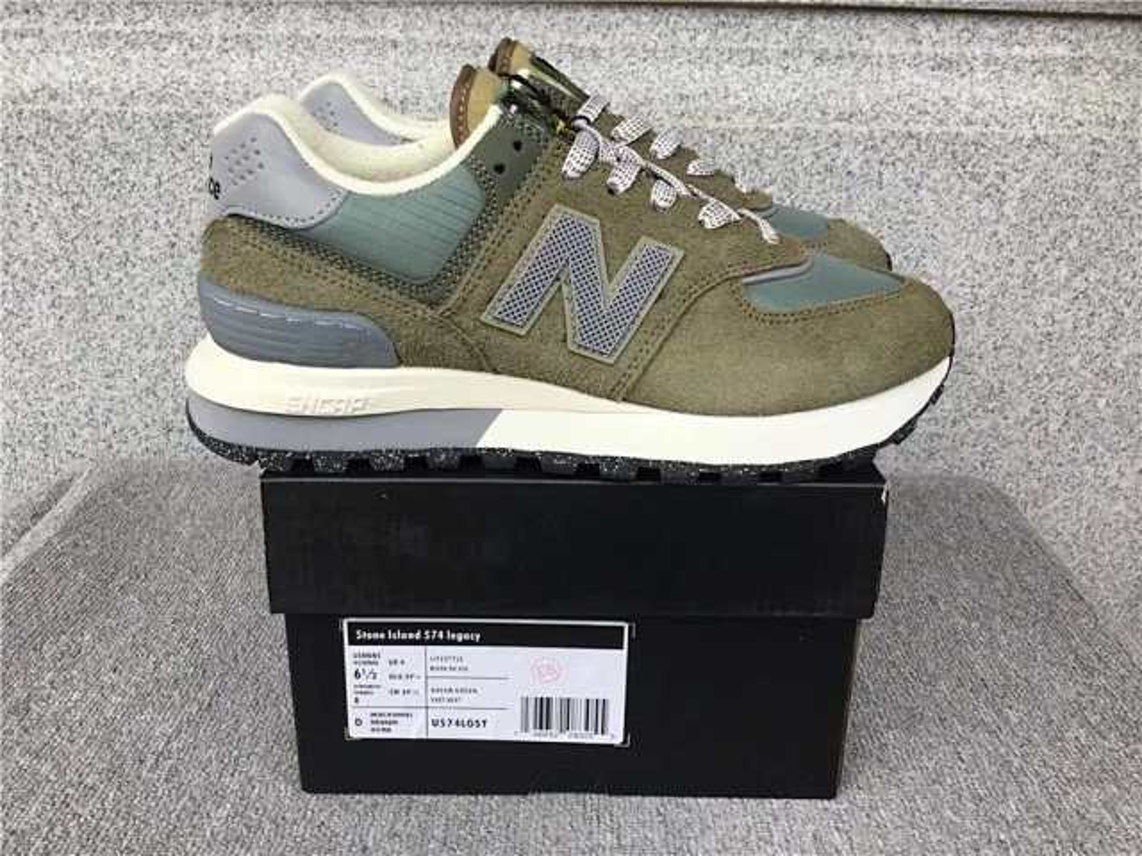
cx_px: 571
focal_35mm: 31
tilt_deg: -19.6
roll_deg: -1.3
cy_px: 428
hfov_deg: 58.4
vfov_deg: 45.4
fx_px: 1023
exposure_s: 1/239
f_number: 2.4
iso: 25
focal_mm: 3.3
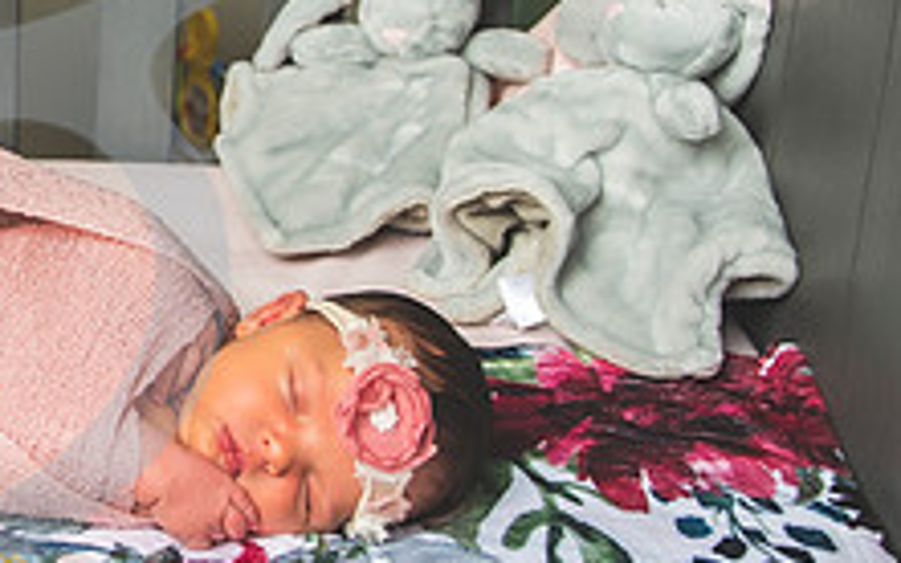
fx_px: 1841
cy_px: 105
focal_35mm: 75
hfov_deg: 25.2
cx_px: -135
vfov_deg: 17.2
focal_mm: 24
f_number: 2.8
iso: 100
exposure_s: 1/125
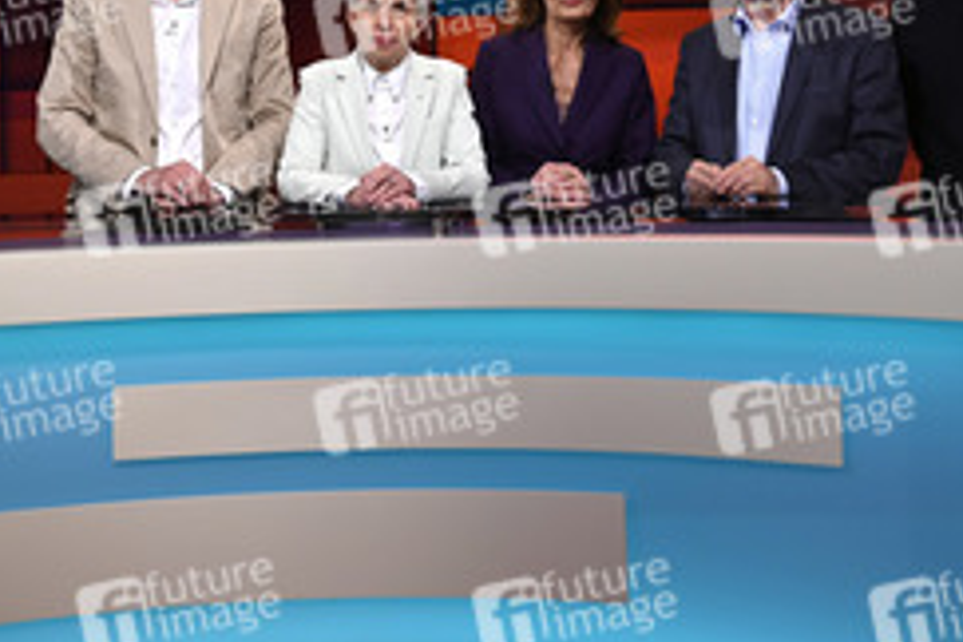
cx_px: 470
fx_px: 1391
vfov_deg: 25.5
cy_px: 111
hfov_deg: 38.2
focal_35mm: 52
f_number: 2.8
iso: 500
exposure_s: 1/200
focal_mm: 28
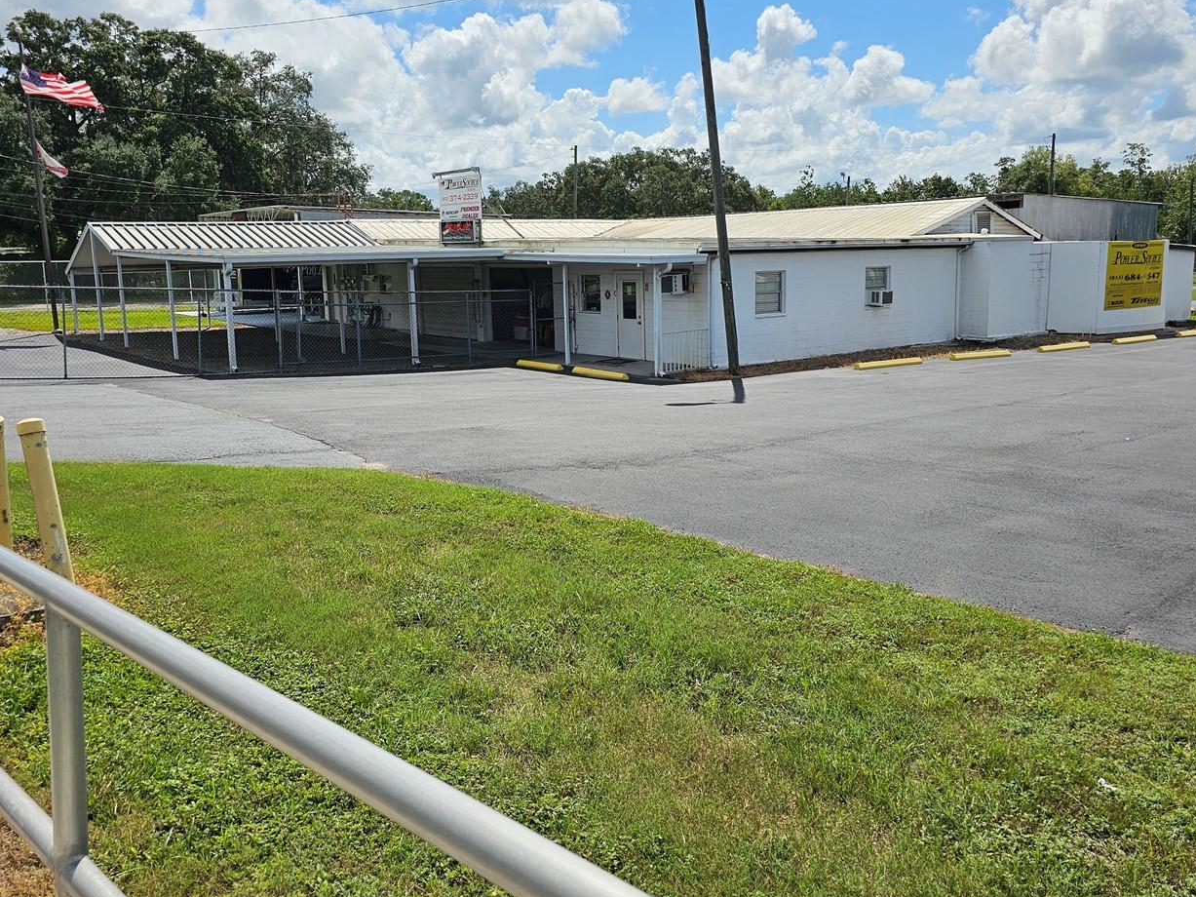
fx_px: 1036
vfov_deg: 46.7
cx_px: 593
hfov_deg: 60.0
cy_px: 393
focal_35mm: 30
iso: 10
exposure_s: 1/1559
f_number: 1.7
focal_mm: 6.3
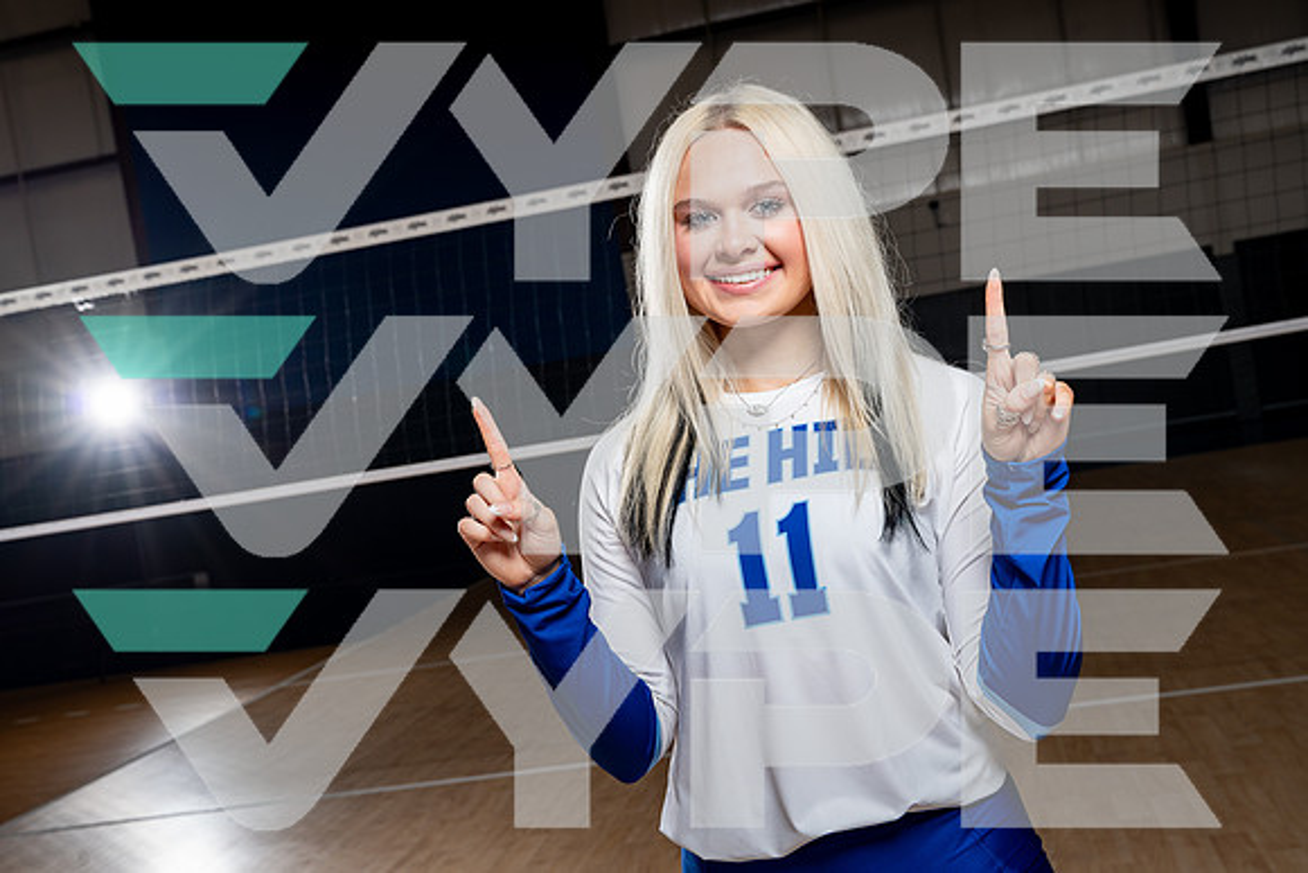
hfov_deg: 47.4
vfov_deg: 32.6
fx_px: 1490
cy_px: 436
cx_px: 654
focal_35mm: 41
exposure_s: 1/250
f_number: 8
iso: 100
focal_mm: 41
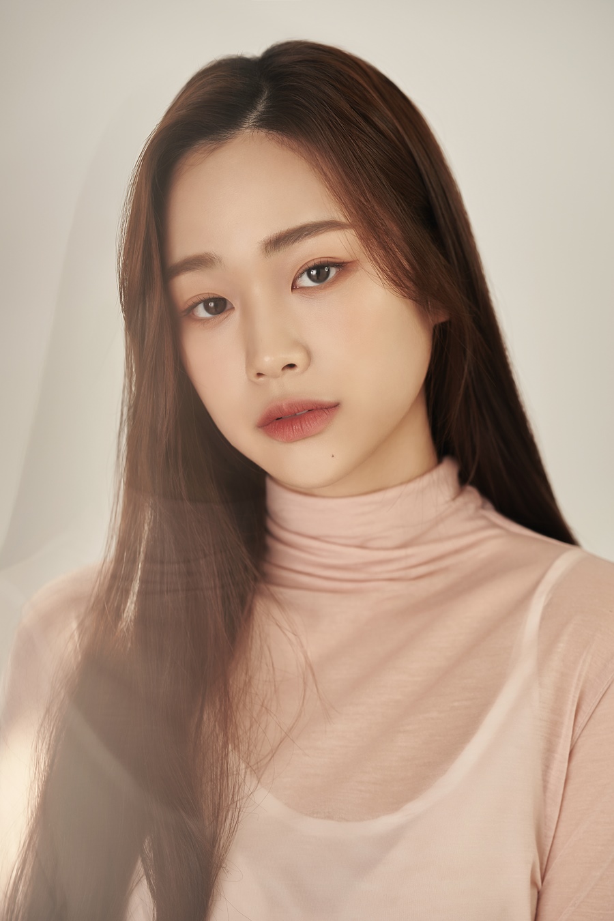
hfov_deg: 16.1
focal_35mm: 85
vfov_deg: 23.9
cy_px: 460
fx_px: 2174
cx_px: 307
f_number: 2.8
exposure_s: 1/125
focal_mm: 85
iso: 320
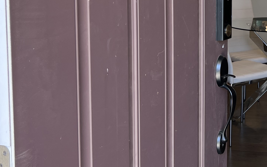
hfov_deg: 25.1
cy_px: 11
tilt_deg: -6.0
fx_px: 560
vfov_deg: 16.7
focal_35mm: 77
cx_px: 287
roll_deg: +0.0
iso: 40
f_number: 1.5
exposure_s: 1/247
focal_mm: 5.7
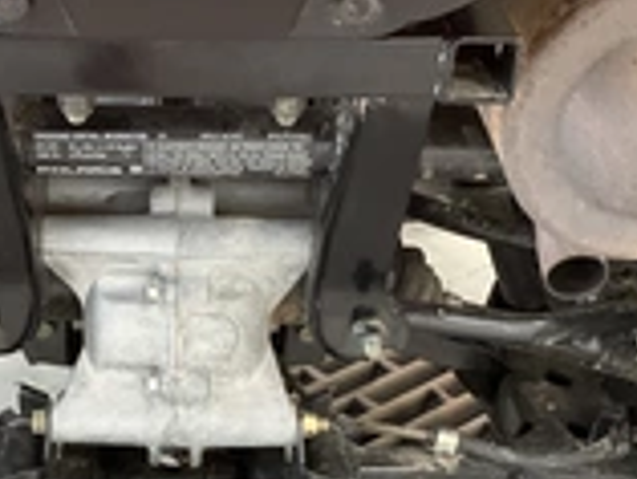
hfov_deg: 26.1
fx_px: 1363
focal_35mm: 74
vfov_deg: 19.9
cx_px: 183
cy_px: 309
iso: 250
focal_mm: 3
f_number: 1.8
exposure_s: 1/60
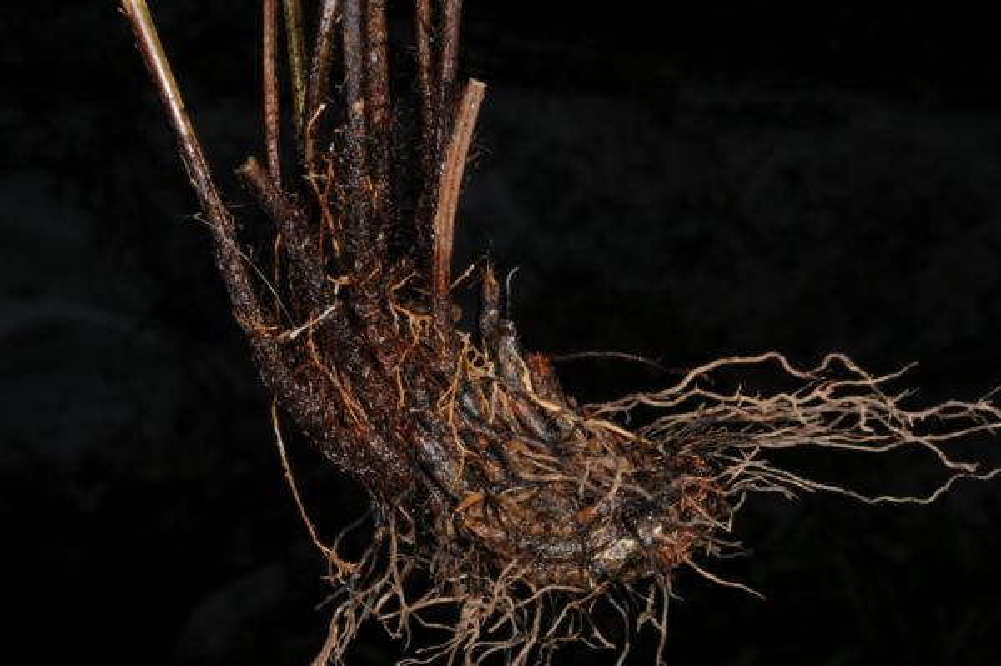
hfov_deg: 22.6
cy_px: 333
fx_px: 2500
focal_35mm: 90
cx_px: 500
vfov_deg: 15.2
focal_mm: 60
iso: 200
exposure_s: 1/60
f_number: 36
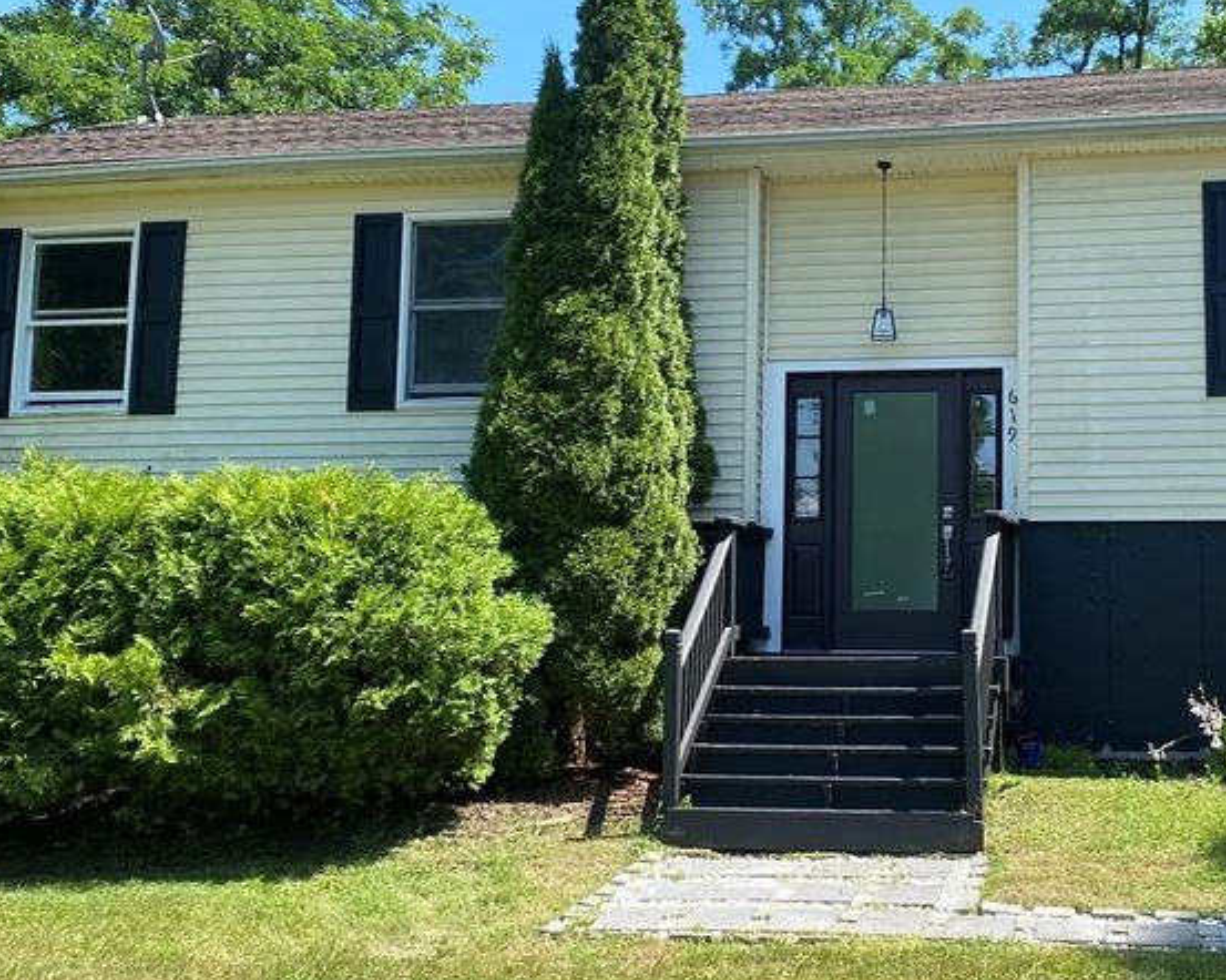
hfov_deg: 39.1
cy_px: 472
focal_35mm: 47
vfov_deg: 32.1
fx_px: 1705
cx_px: 825
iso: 32
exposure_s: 1/1034
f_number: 1.8
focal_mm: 4.25
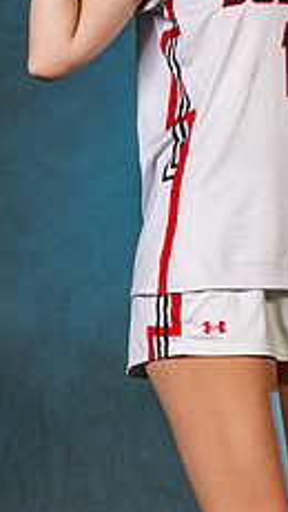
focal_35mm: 316
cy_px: 67
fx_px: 4289
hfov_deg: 3.8
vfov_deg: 6.8
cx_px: 354
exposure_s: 1/200
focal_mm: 92
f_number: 5.6
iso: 80
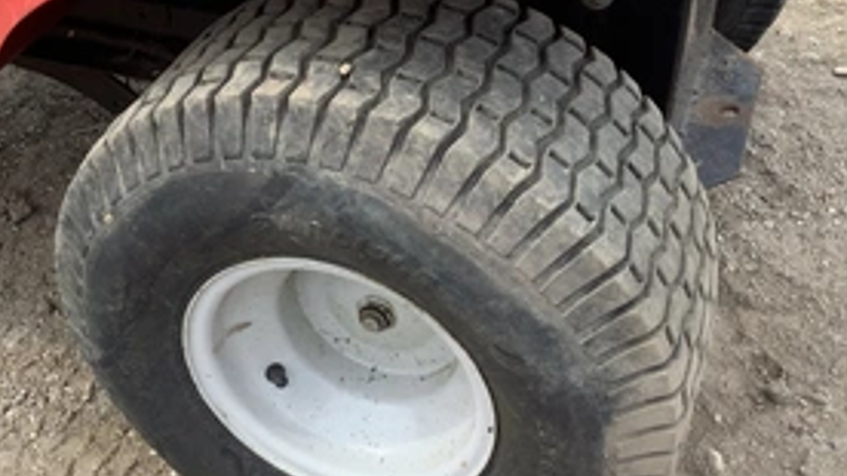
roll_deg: -0.5
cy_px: 279
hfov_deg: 42.0
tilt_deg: -41.9
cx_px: 371
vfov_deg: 24.4
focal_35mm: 49
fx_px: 1100
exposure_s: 1/339
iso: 25
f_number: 2.4
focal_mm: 3.3
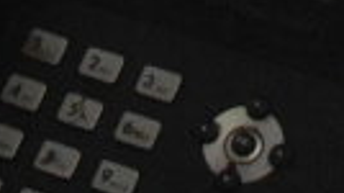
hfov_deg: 7.5
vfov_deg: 3.7
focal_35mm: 290
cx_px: 167
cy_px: -881
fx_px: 2638
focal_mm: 27
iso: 6400
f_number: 4
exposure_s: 1/160
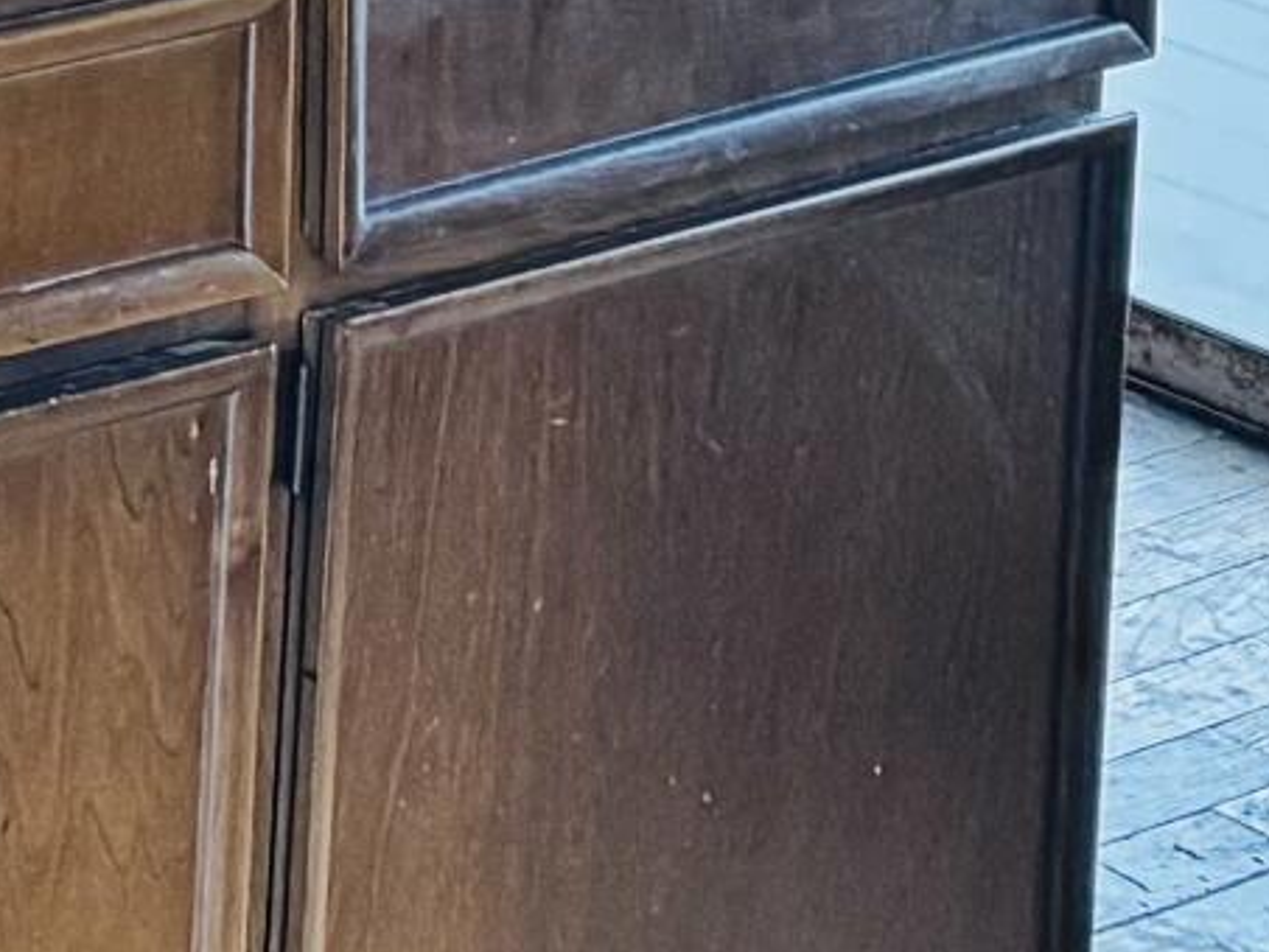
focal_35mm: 159
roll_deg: -1.4
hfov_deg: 9.7
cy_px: -1831
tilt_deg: -4.4
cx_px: -2446
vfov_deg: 8.1
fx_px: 5830
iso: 320
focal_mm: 6.76
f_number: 1.78
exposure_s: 1/60
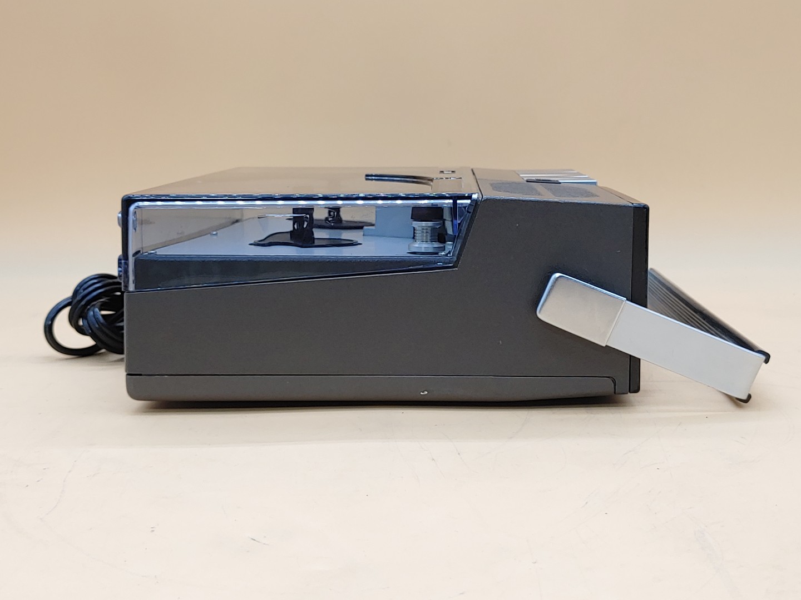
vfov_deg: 31.5
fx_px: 1064
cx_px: 400
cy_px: 300
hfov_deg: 41.2
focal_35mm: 46
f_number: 1.8
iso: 50
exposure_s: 1/61
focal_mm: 4.36
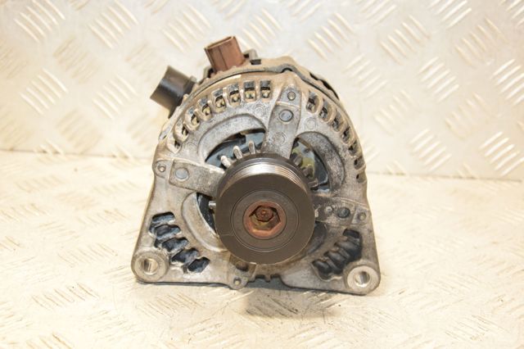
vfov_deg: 21.5
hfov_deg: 31.9
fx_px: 916
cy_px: 174
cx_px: 262
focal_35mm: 63
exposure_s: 1/125
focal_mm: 42
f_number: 5.6
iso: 1600
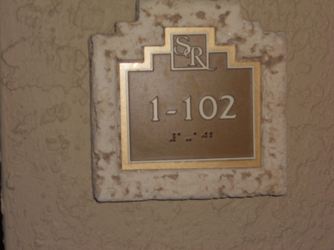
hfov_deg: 25.3
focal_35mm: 77
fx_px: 743
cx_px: 167
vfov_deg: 19.1
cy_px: 125
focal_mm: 13.9
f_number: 5.9
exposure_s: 1/60
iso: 80
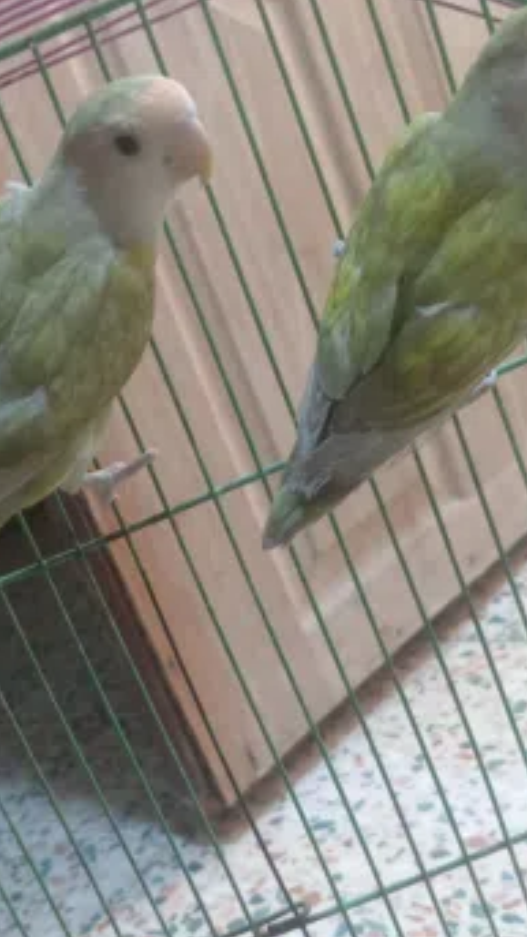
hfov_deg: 26.9
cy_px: 589
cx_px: 153
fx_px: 1093
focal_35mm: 44
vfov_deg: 46.0
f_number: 1.8
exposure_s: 1/25
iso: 254
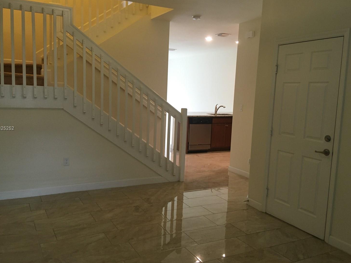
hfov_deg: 56.8
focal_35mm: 32
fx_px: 325
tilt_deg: -7.4
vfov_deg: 44.2
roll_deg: -2.6
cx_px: 169
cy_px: 129
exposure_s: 1/30
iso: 125
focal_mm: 4.15
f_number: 2.2
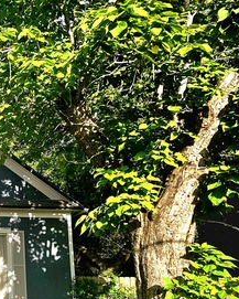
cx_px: -67
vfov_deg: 35.1
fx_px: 468
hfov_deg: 25.0
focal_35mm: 53
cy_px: 189
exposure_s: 1/1429
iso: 20
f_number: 1.7
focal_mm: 6.3
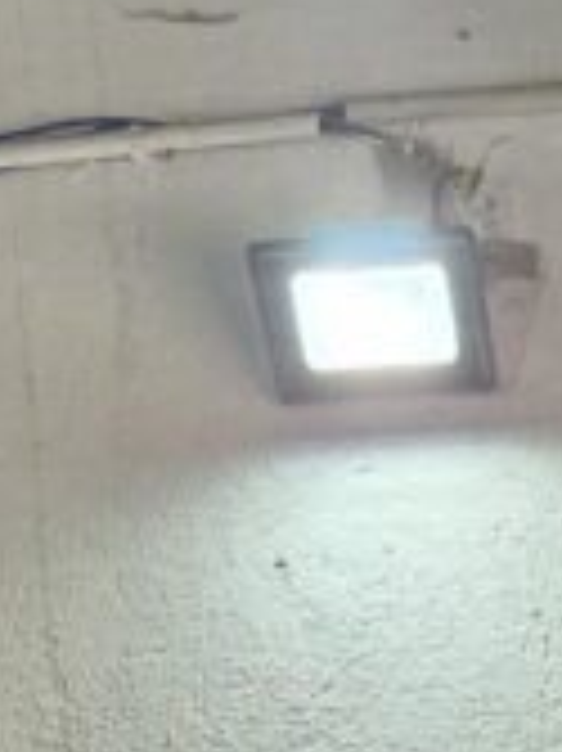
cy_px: 2206
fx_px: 3056
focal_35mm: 141
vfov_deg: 10.4
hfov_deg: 10.4
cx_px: 598
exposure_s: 1/100
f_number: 1.8
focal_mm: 5.4
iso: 80
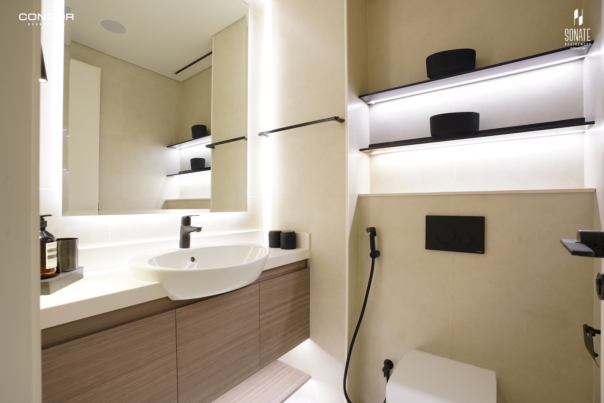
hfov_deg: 96.7
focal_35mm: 16
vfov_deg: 73.8
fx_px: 268
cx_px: 302
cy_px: 202
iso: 800
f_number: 8
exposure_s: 1/15
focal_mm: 16
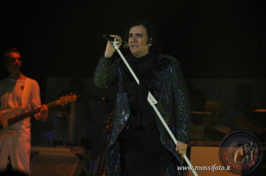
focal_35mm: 300
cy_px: 88
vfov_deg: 4.6
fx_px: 2214
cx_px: 133
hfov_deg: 6.9
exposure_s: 1/180
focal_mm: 200
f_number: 5.6
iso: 800
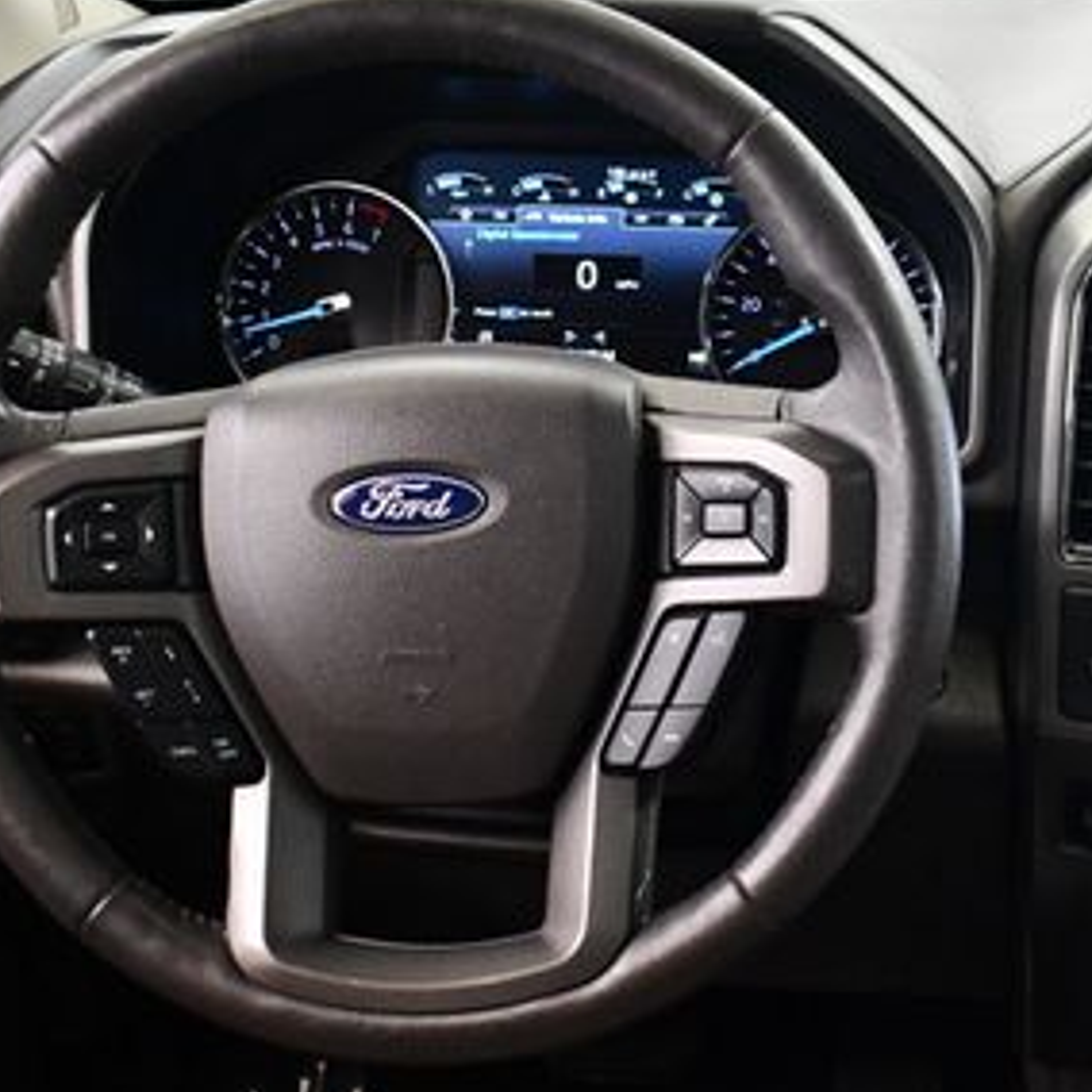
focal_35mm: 69
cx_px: 1004
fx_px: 2463
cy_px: 584
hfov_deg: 24.2
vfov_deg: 25.0
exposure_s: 1/100
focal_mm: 18
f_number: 3.5
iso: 3200
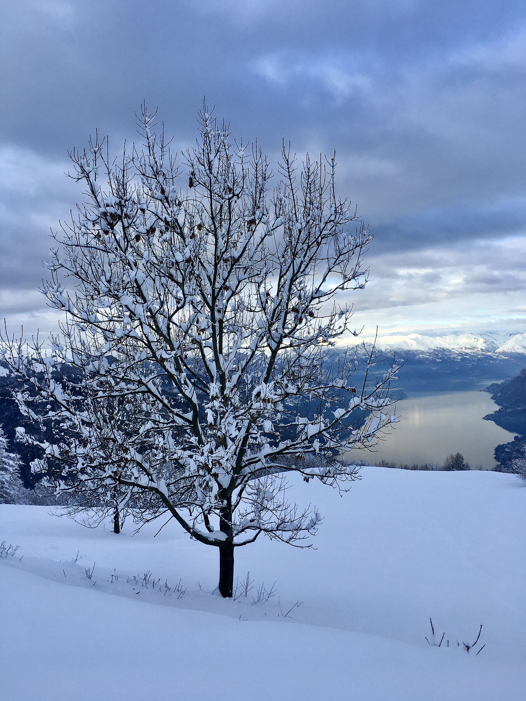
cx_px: 263
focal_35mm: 29
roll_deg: +2.5
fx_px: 588
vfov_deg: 61.7
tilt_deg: +0.9
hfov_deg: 48.2
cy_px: 350
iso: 25
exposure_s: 1/625
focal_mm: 4.15
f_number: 2.2
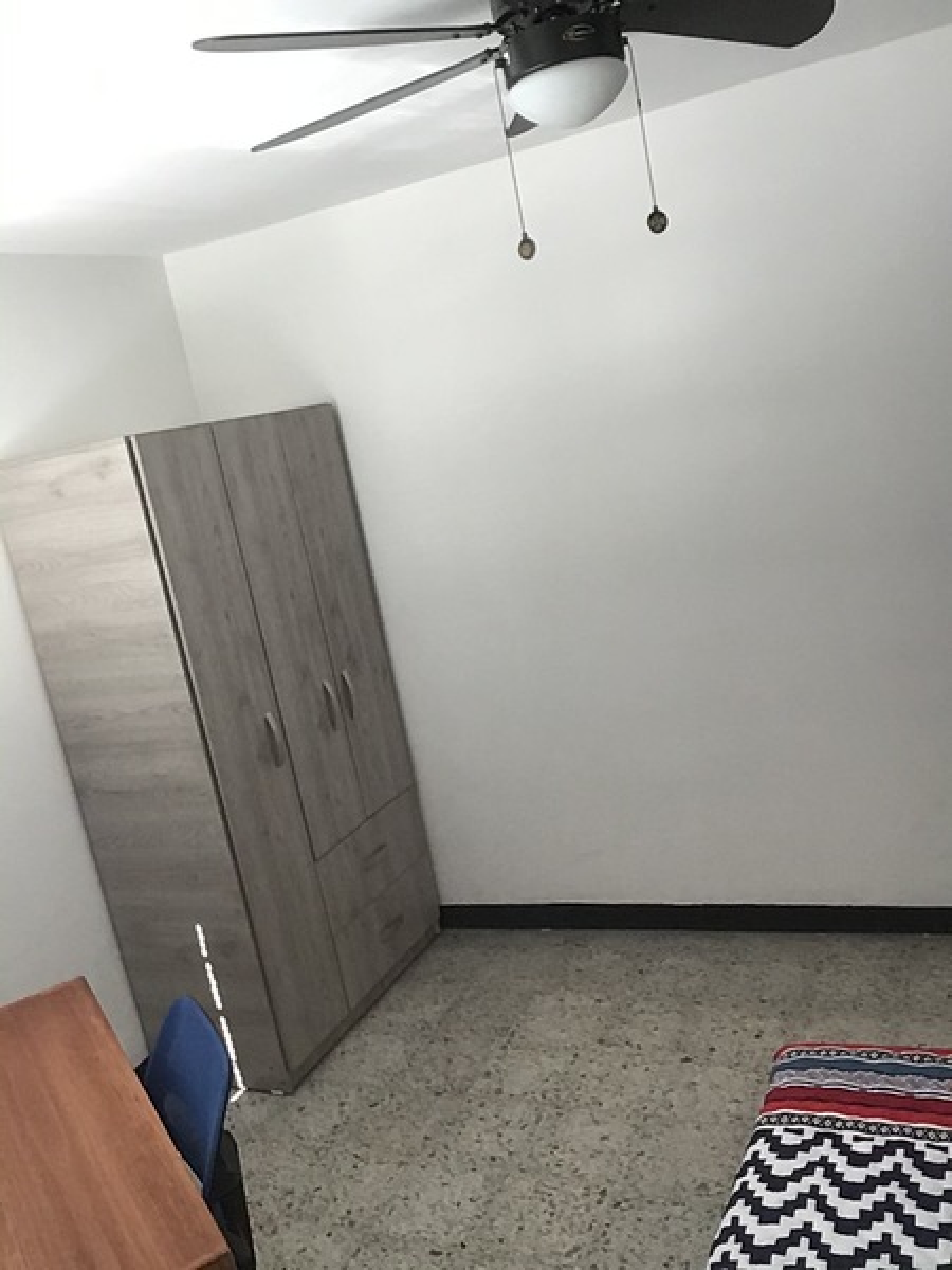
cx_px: 476
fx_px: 1137
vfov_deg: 58.4
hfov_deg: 45.4
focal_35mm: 31
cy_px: 635
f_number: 2.4
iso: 64
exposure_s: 1/30
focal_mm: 2.15
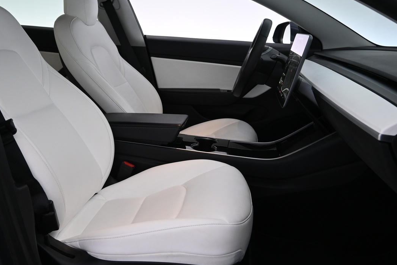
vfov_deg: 35.9
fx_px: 408
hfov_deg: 51.8
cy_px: 129
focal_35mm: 37
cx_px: 177
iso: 450
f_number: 3.5
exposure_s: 1/25
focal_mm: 16
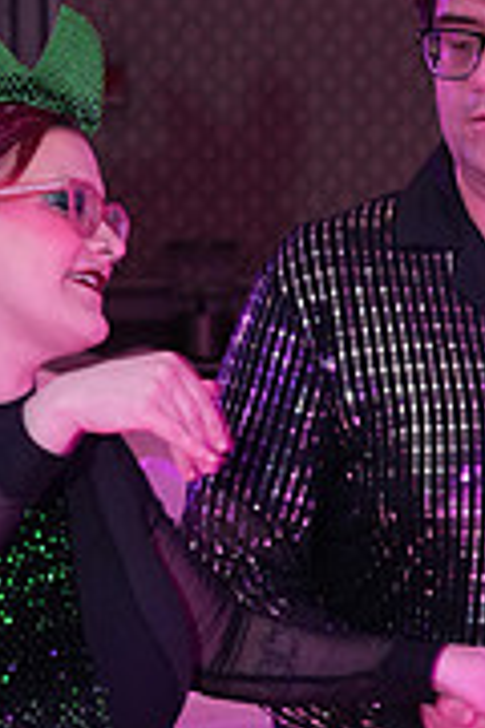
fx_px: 5072
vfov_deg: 8.1
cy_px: 910
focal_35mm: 251
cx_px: 249
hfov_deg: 5.5
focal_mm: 78
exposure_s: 1/250
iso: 2500
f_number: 6.3
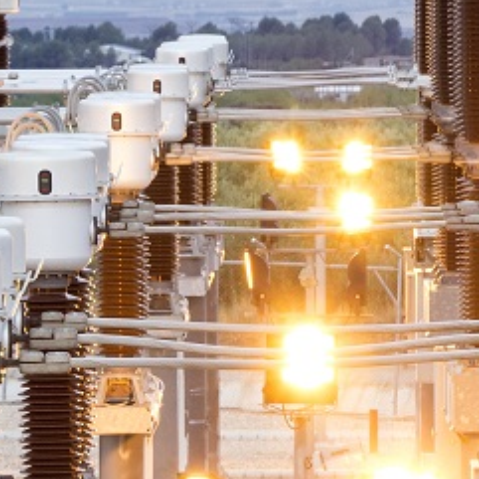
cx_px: -370
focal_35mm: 808
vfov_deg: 2.2
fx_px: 12650
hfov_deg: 2.2
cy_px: -107
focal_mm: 110
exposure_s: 1/4
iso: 200
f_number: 9
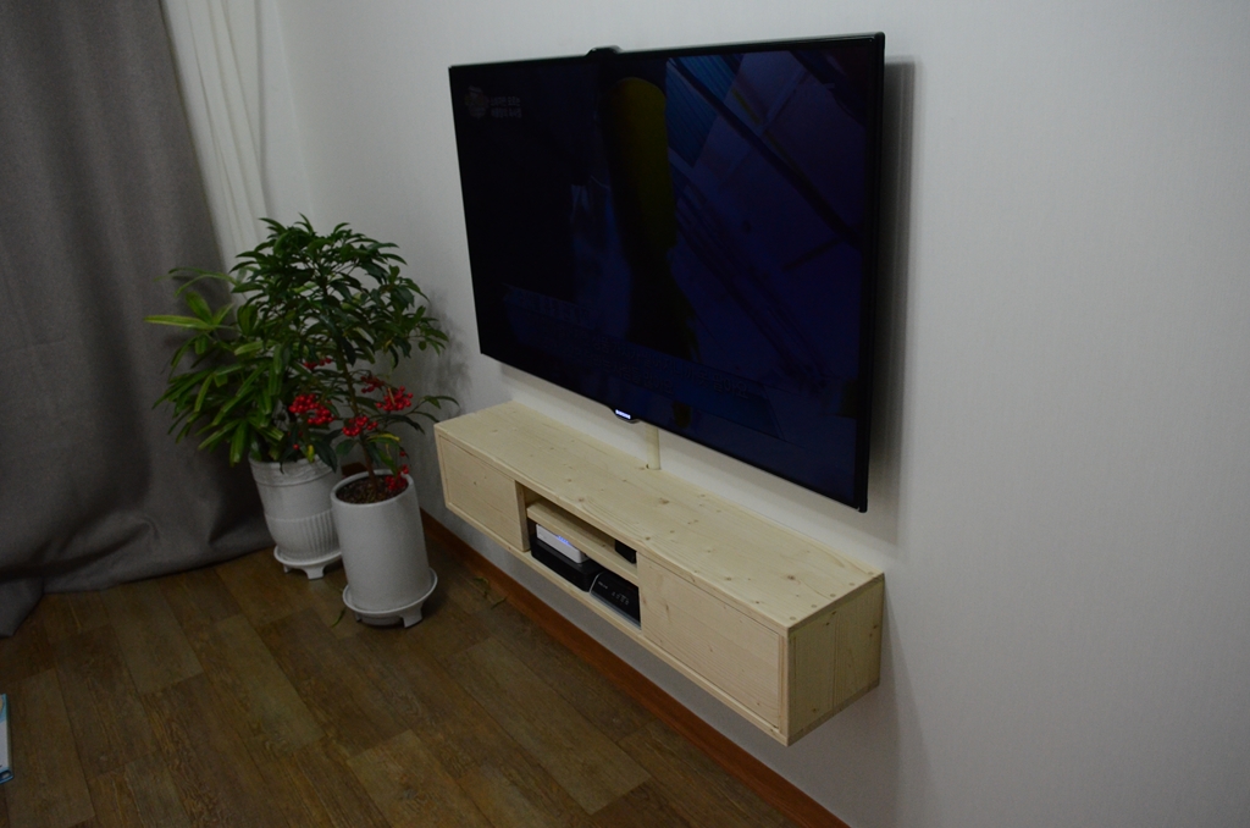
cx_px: 625
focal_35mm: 26
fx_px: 883
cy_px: 414
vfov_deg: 50.2
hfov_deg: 70.6
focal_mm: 17
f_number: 4
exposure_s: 1/80
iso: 2000
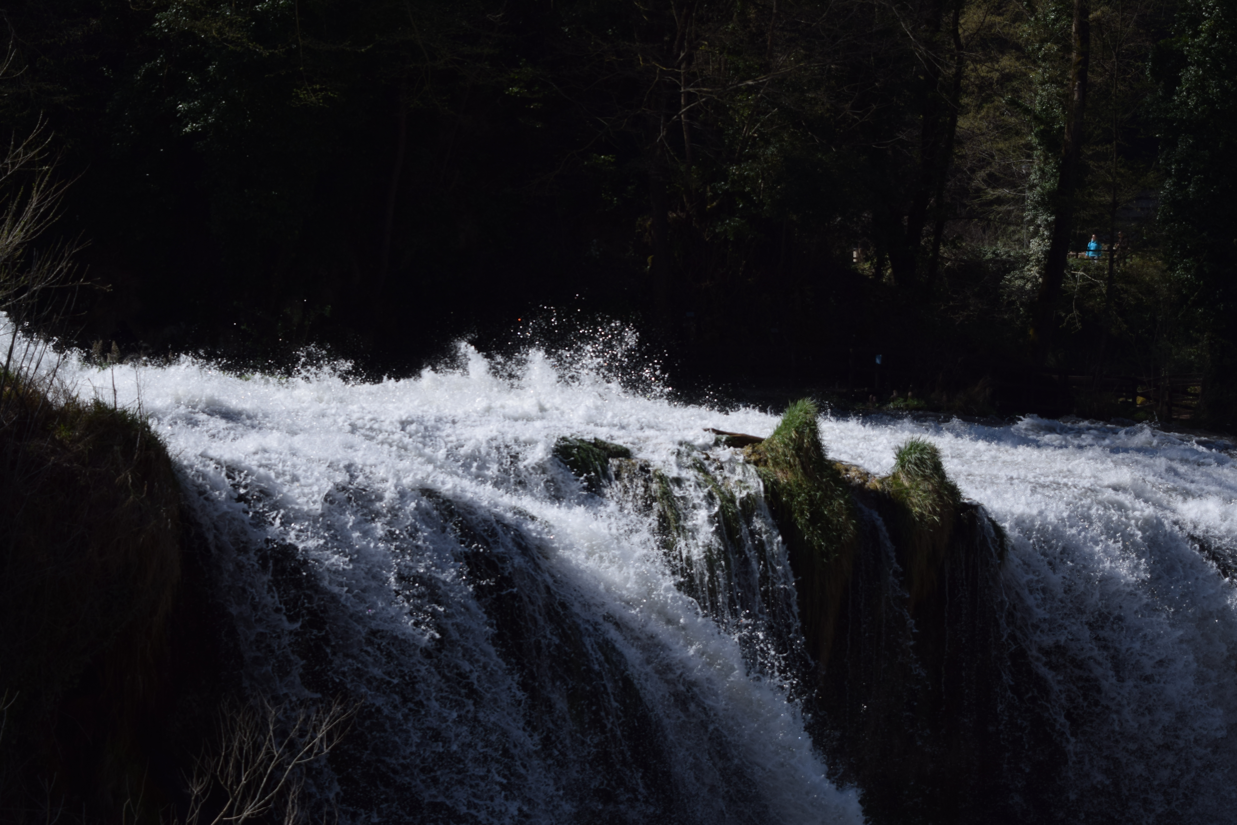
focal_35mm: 82
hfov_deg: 24.6
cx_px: 618
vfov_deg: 16.6
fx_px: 2835
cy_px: 412
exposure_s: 1/1000
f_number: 5.6
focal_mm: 55
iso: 100
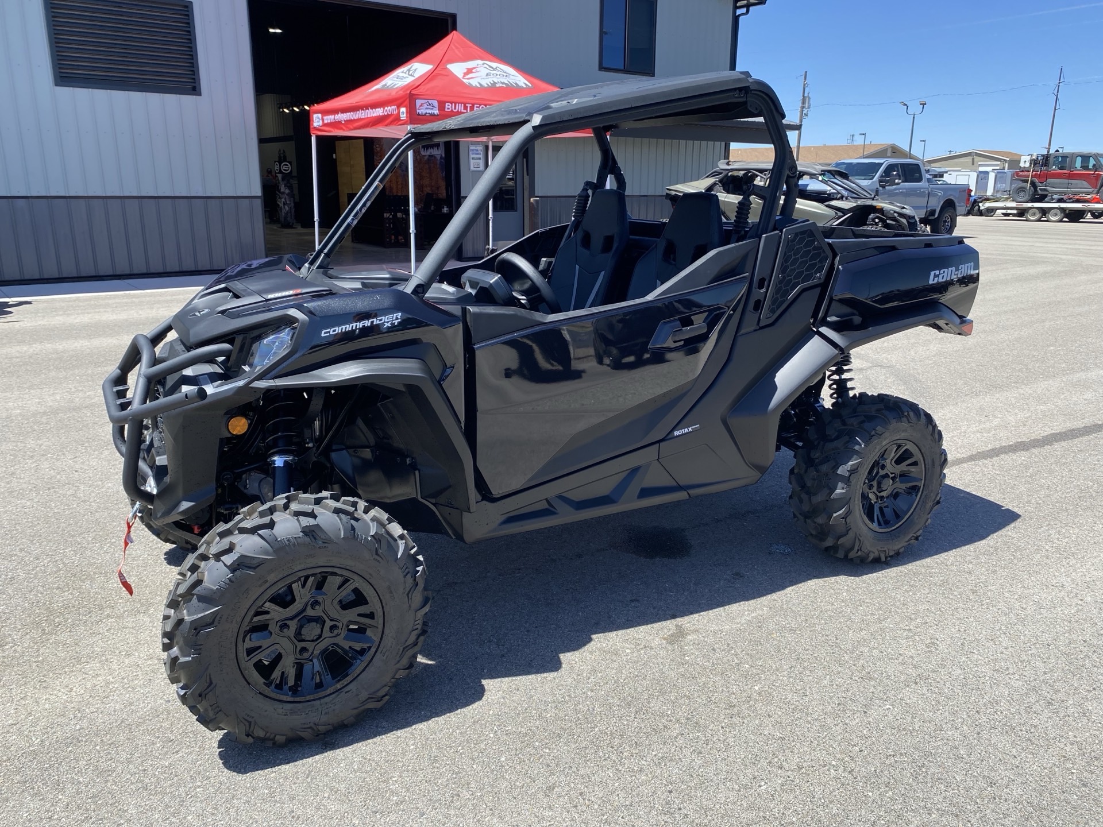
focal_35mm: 26
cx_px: 552
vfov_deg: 53.1
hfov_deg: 67.3
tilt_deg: -15.4
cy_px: 414
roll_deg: -0.4
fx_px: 828
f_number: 1.8
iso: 32
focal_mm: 4.25
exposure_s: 1/1316
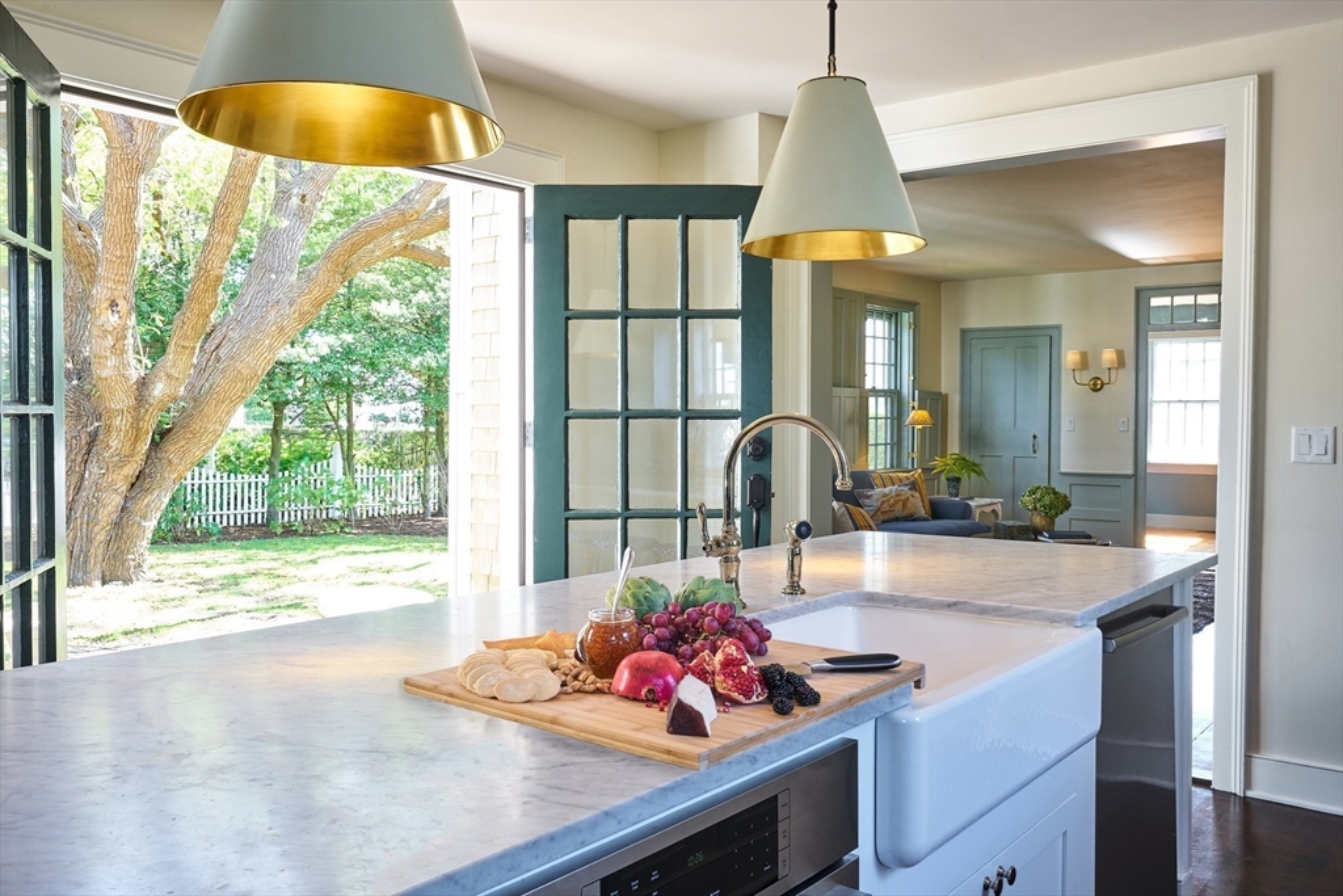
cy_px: 448
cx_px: 672
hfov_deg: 61.9
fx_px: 1119
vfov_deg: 43.6
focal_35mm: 30
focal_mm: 30
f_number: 16
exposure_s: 1.6
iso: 100
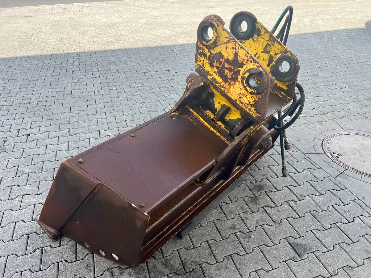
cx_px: 186
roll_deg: -0.7
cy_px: 139
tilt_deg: -30.2
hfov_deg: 67.3
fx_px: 279
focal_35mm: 26
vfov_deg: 53.1
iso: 50
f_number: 1.5
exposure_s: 1/670
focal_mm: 5.7
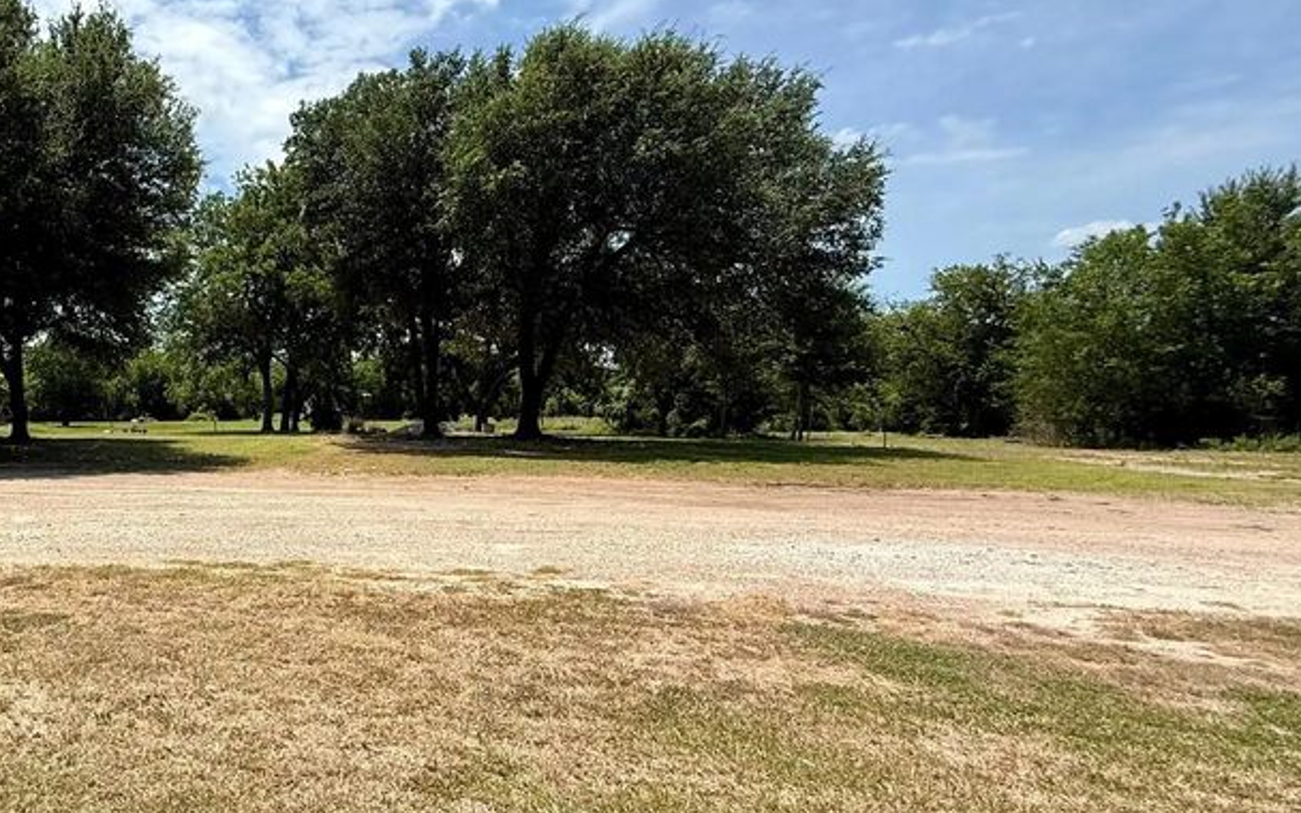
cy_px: 462
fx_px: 886
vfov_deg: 49.1
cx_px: 216
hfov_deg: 64.5
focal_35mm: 25
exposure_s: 1/2092
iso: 50
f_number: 2.2
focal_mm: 2.22
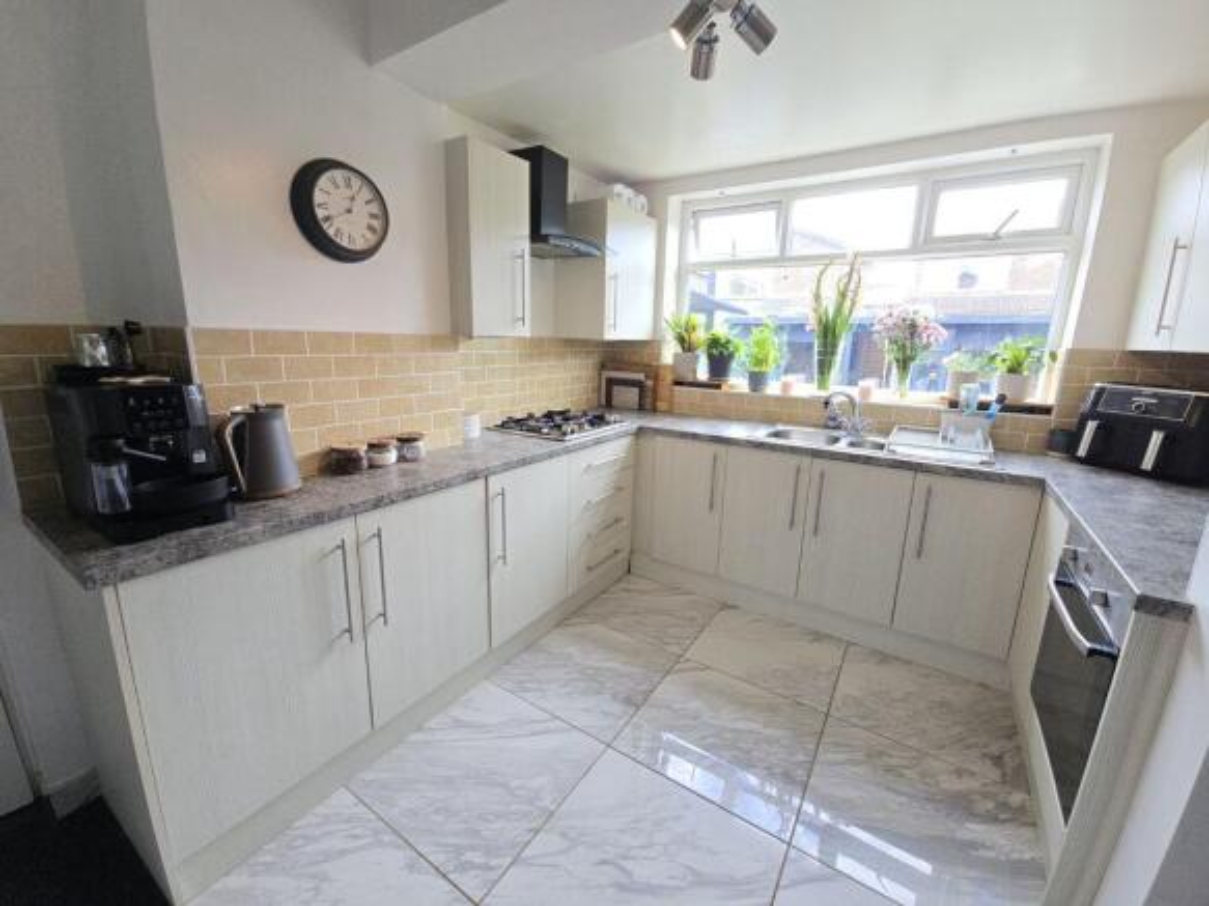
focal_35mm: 13
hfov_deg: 106.2
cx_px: 604
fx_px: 454
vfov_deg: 89.9
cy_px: 453
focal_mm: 2.2
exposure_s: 1/50
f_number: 2.2
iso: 64
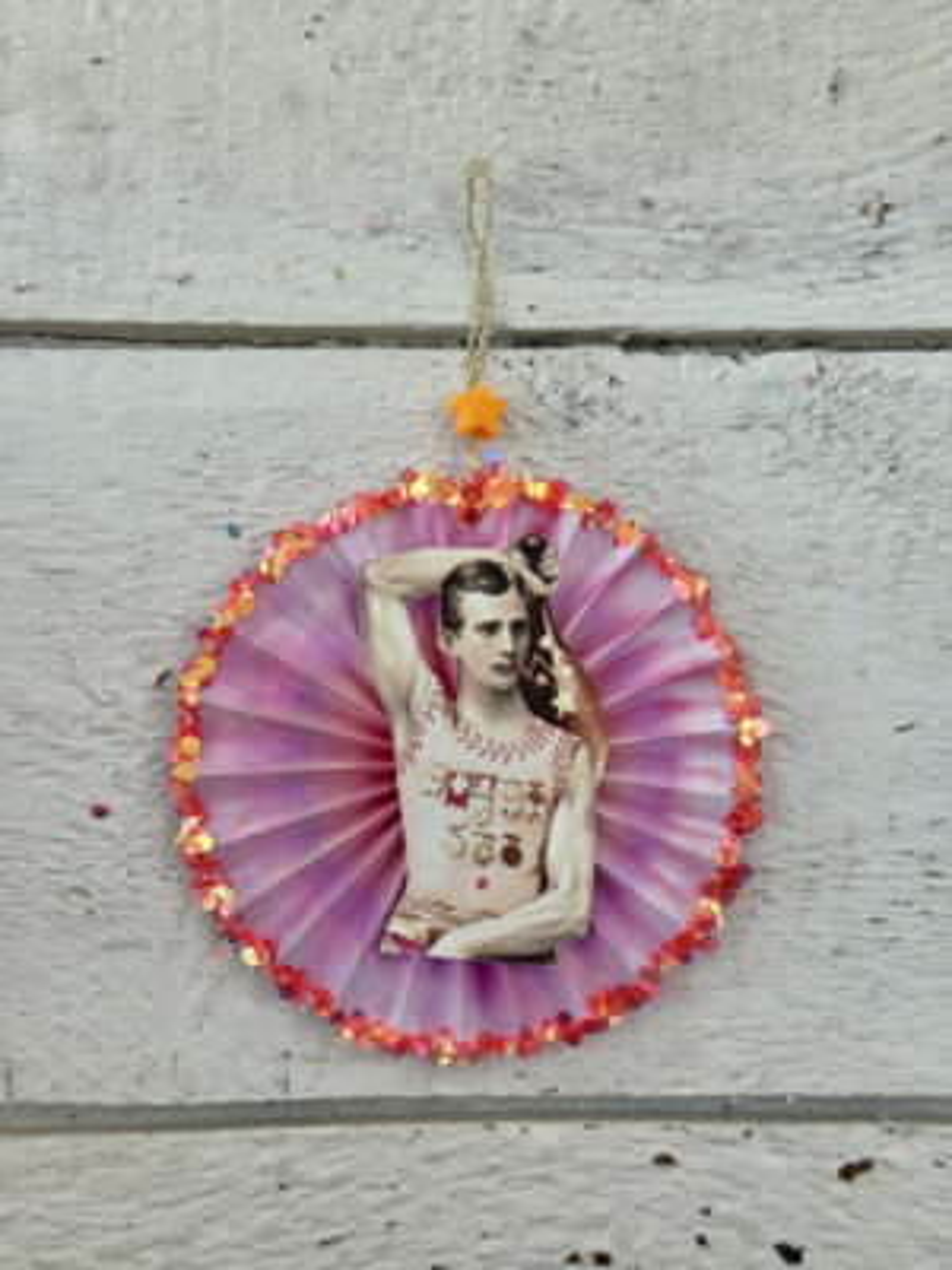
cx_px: 476
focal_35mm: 48
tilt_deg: -82.0
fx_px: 1760
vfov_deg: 39.7
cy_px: 635
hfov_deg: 30.3
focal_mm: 6.76
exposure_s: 1/995
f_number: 1.78
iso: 64
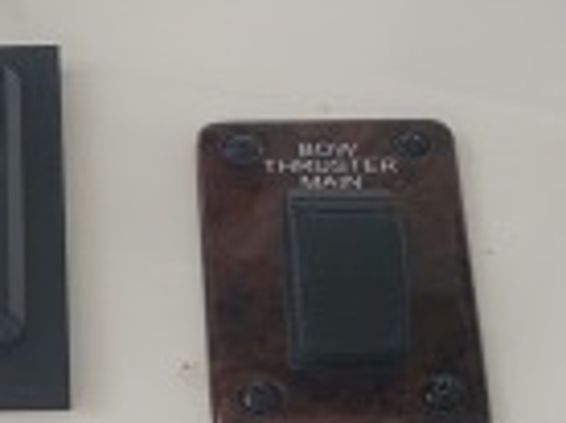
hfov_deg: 13.1
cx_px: 160
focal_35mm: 151
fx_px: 2465
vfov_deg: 8.5
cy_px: 1191
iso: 50
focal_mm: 4.3
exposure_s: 1/503
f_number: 2.4
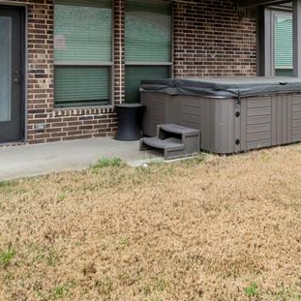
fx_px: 413
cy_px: 65
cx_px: 226
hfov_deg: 39.0
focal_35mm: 42
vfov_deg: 38.7
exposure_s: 1/125
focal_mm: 10
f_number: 9
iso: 250
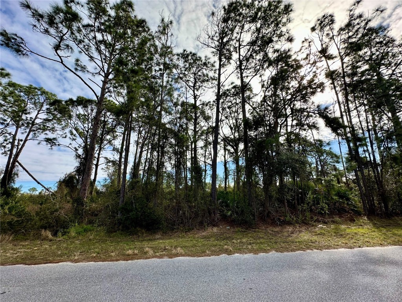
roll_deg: +1.5
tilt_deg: +16.3
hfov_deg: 102.1
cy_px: 151
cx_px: 201
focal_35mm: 14
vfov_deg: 85.7
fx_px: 163
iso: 40
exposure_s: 1/1289
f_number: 2.2
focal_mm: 2.22
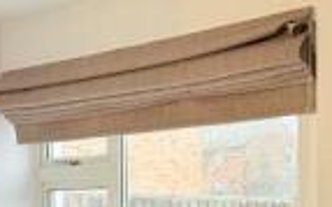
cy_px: 280
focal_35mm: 104
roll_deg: +0.6
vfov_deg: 12.1
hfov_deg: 19.9
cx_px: 236
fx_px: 940
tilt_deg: -3.6
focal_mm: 6.76
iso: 160
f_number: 1.78
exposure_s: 1/100
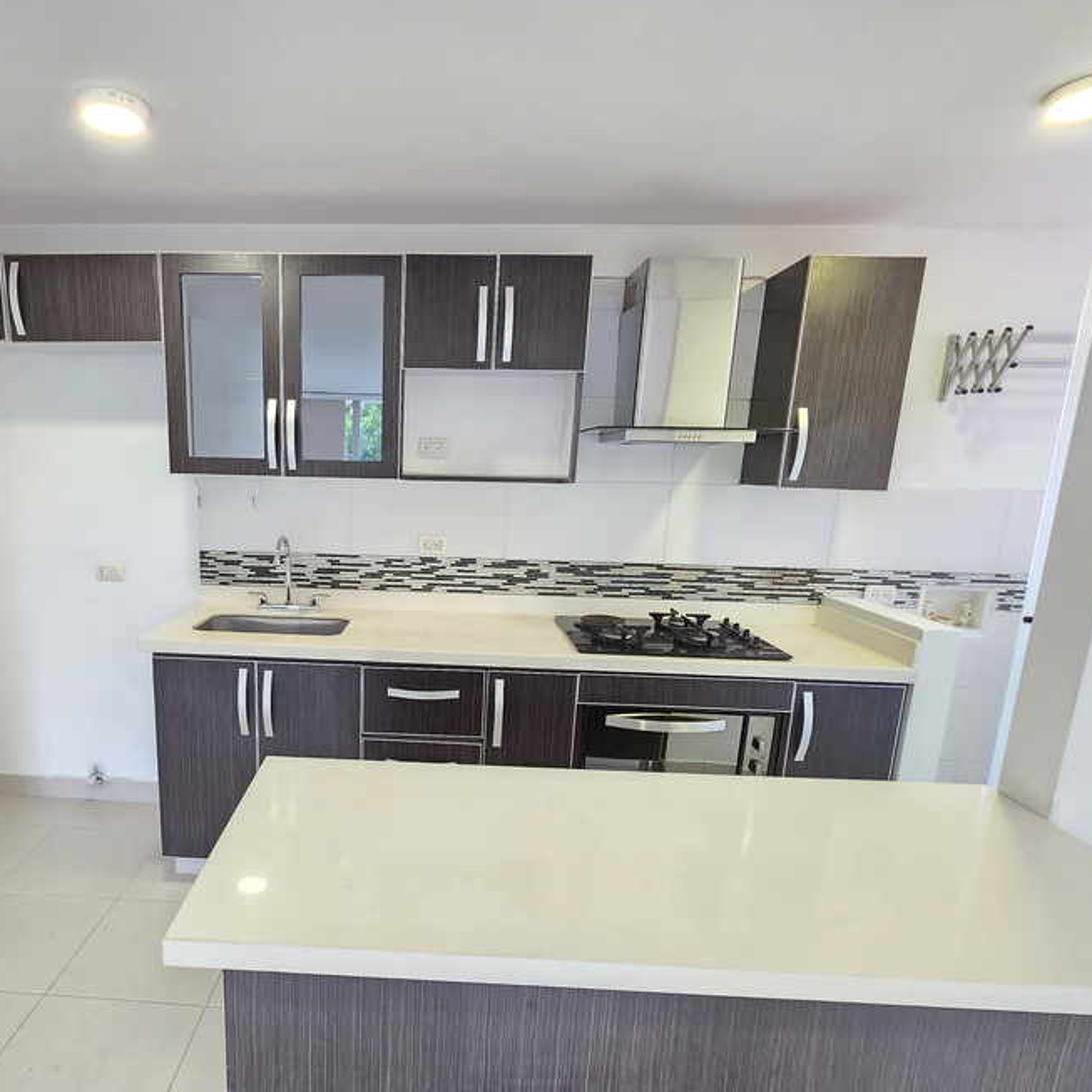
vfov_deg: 77.0
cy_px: 646
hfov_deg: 76.4
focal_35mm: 19
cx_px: 413
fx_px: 678
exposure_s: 1/60
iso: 320
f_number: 1.9
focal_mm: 2.2
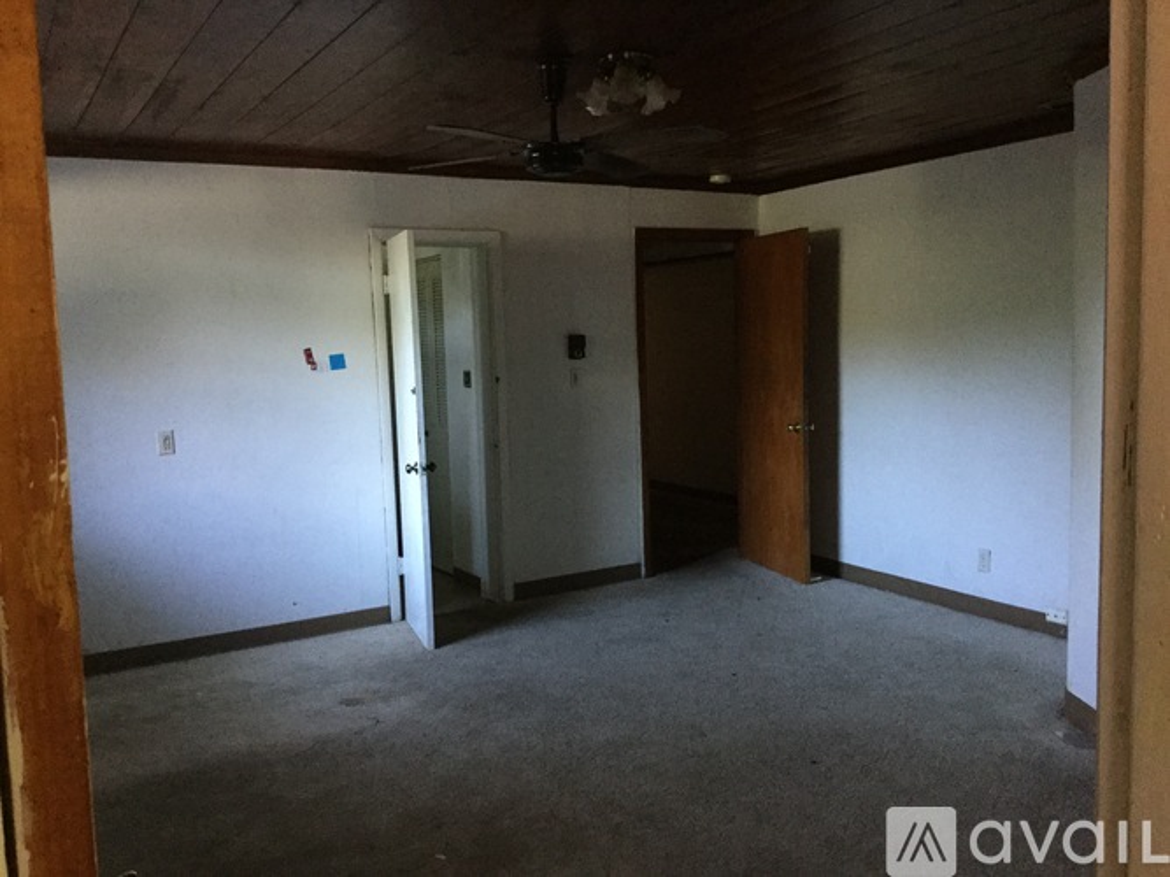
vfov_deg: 45.4
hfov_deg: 58.4
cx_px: 585
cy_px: 438
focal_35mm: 31
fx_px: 1048
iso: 200
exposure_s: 1/15
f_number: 2.4
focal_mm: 3.3
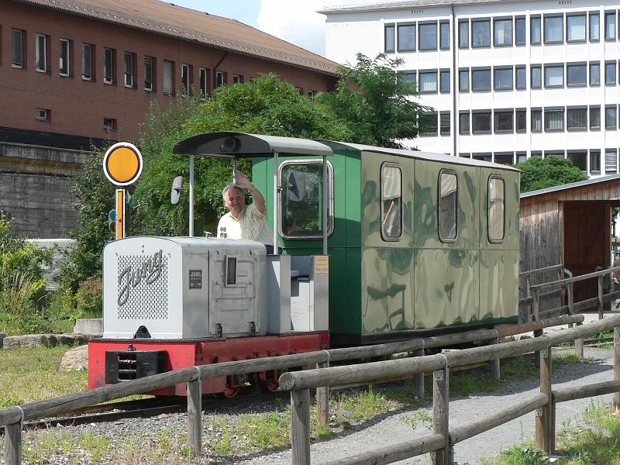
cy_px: 232
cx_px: 310
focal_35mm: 112
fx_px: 2006
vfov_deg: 13.2
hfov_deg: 17.6
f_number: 5
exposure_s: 1/400
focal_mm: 18.6
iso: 80
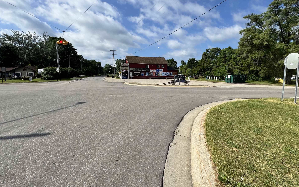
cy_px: 81
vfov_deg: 71.0
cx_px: 155
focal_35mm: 16
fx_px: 130
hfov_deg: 97.8
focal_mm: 2.22
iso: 50
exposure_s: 1/2415
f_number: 2.2
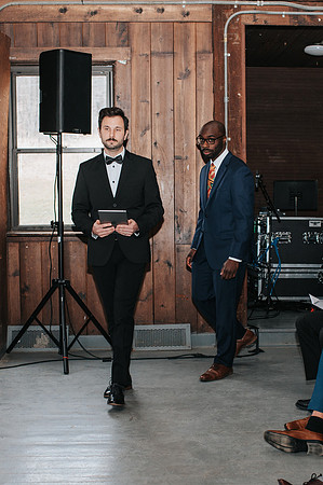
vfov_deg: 33.9
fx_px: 796
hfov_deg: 22.9
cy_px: 269
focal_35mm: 59
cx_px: 161
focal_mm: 35
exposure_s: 1/200
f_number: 3.2
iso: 1000
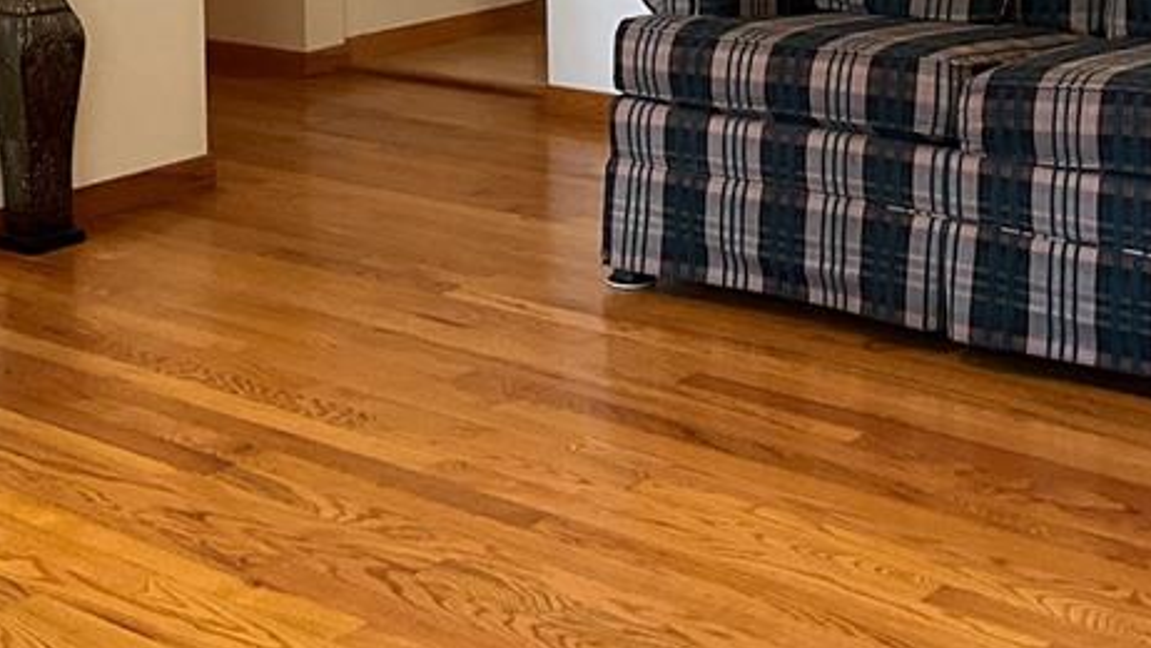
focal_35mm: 70
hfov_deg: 29.9
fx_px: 2137
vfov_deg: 16.2
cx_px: 775
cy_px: -224
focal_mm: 3
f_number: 1.8
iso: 125
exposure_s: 1/60
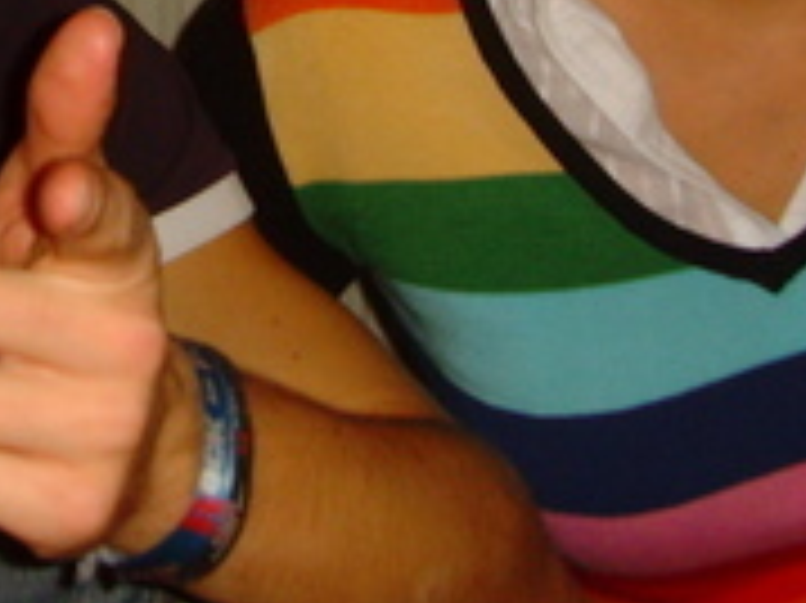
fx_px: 2536
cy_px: -29
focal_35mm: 109
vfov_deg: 13.3
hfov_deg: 18.0
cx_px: 212
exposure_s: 1/45
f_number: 3.5
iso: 200
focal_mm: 6.6
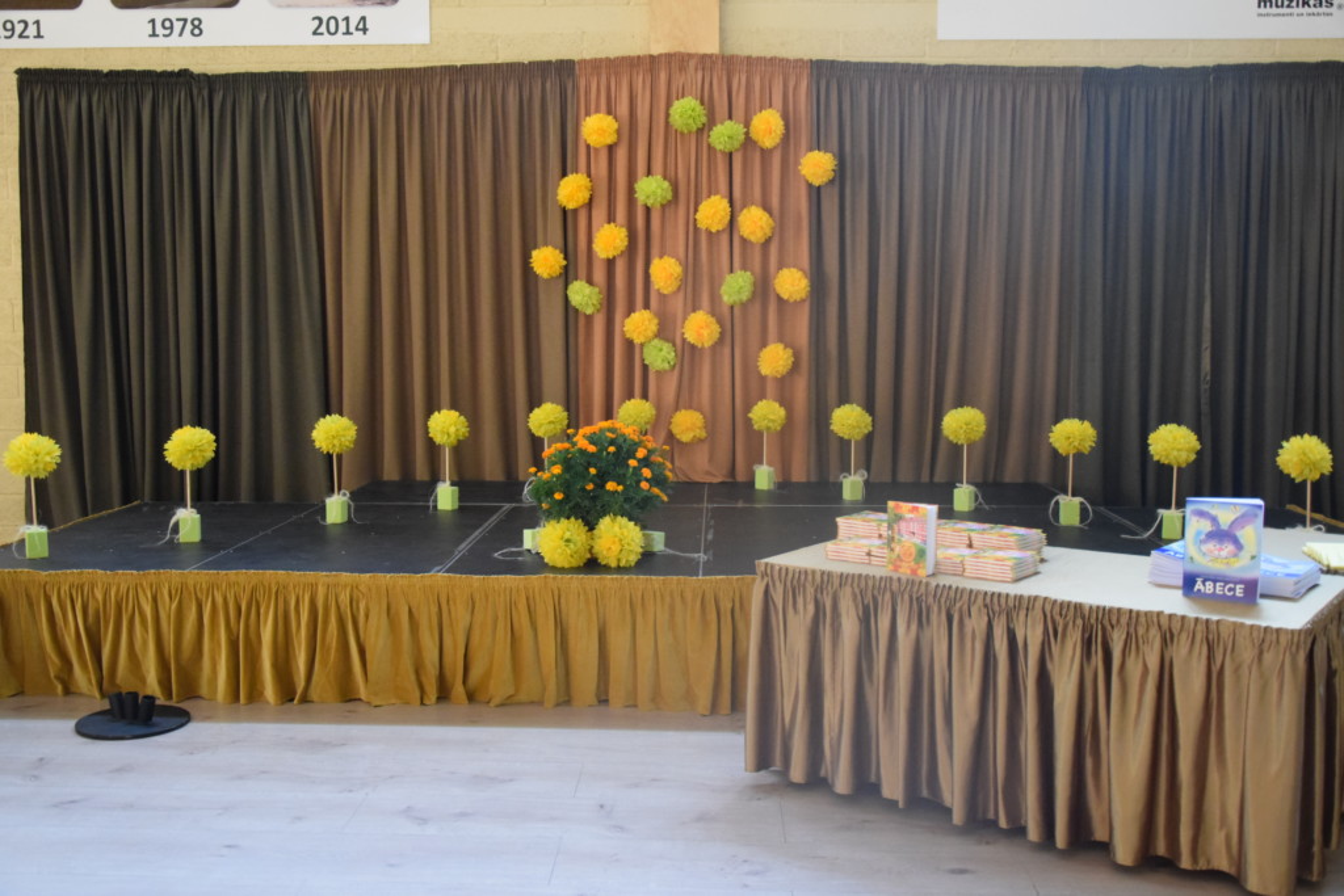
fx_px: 1344
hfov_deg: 53.1
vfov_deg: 36.9
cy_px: 448
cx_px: 672
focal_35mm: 36
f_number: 3.8
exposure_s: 1/125
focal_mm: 24
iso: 3200
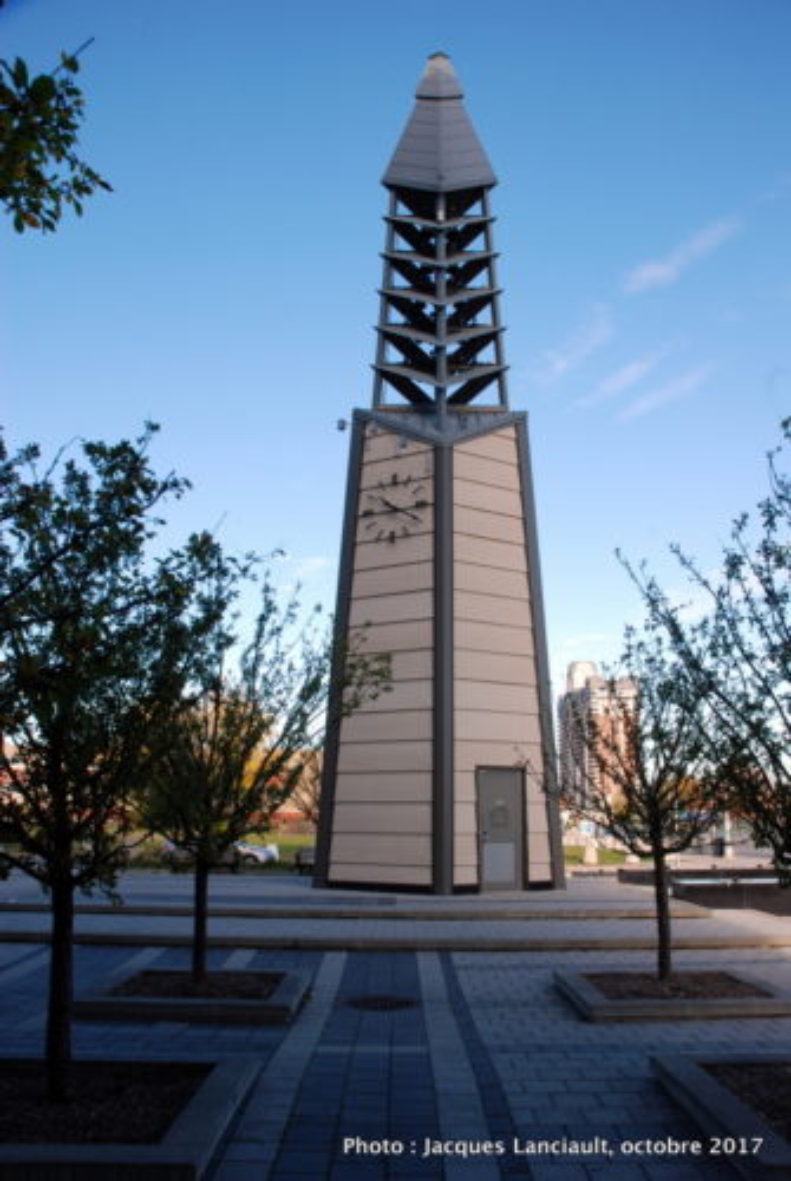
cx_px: 396
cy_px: 590
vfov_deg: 67.3
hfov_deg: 48.1
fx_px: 887
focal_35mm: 27
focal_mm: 18
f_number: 13
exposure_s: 1/100
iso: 250
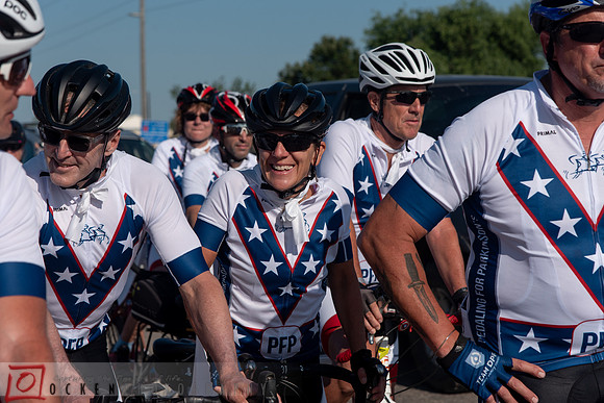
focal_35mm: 95
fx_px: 1594
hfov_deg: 21.5
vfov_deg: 14.4
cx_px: 302
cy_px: 202
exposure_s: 1/1600
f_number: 6.3
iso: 200
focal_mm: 95
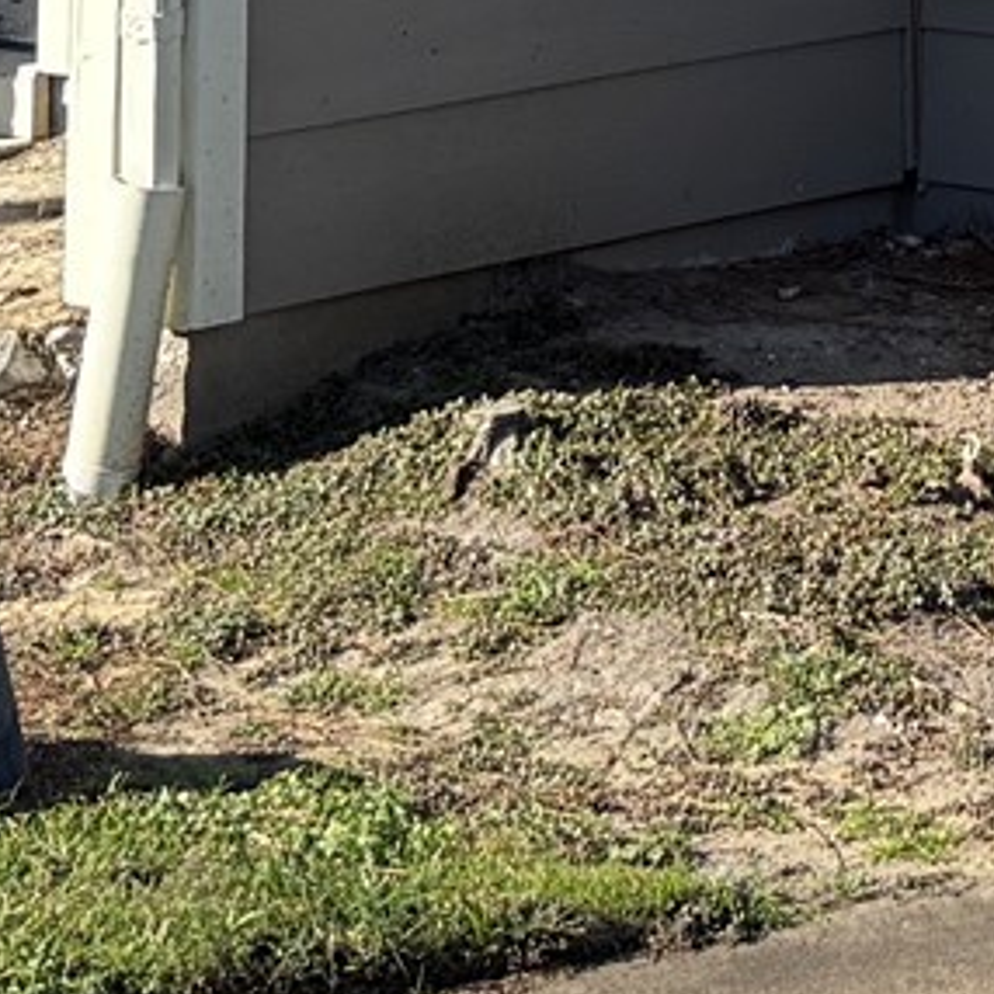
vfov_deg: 10.5
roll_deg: +0.2
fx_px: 4938
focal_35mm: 152
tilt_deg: +3.7
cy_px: -1022
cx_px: 1501
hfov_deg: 11.0
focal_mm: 6.76
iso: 100
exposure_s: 1/1689
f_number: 1.78
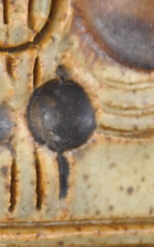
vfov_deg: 3.1
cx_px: -289
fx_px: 4543
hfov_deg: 1.9
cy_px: -71
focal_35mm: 677
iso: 200
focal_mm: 55
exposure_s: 1/30
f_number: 5.6
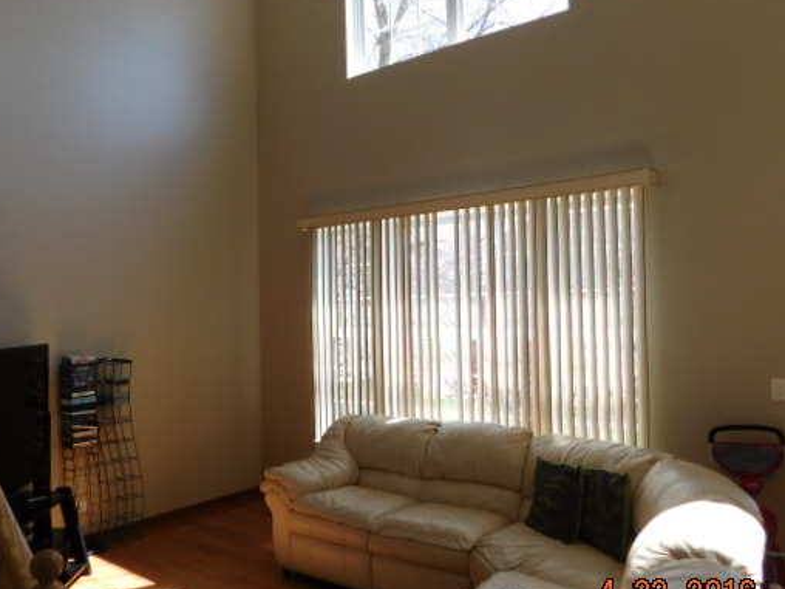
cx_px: 321
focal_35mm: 29
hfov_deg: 61.2
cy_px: 300
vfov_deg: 48.2
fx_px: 658
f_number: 3
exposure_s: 1/250
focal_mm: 4
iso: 125
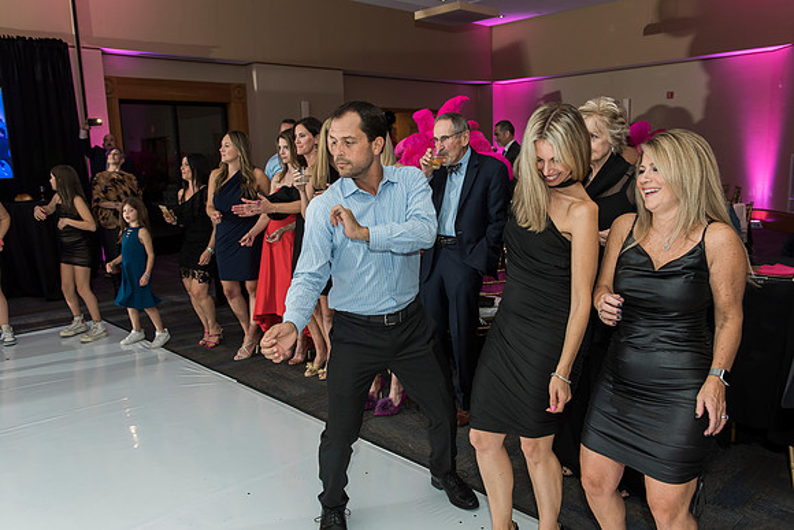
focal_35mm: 29
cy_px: 265
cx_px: 397
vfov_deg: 45.0
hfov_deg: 63.6
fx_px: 640
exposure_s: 1/100
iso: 1000
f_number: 4
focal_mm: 29
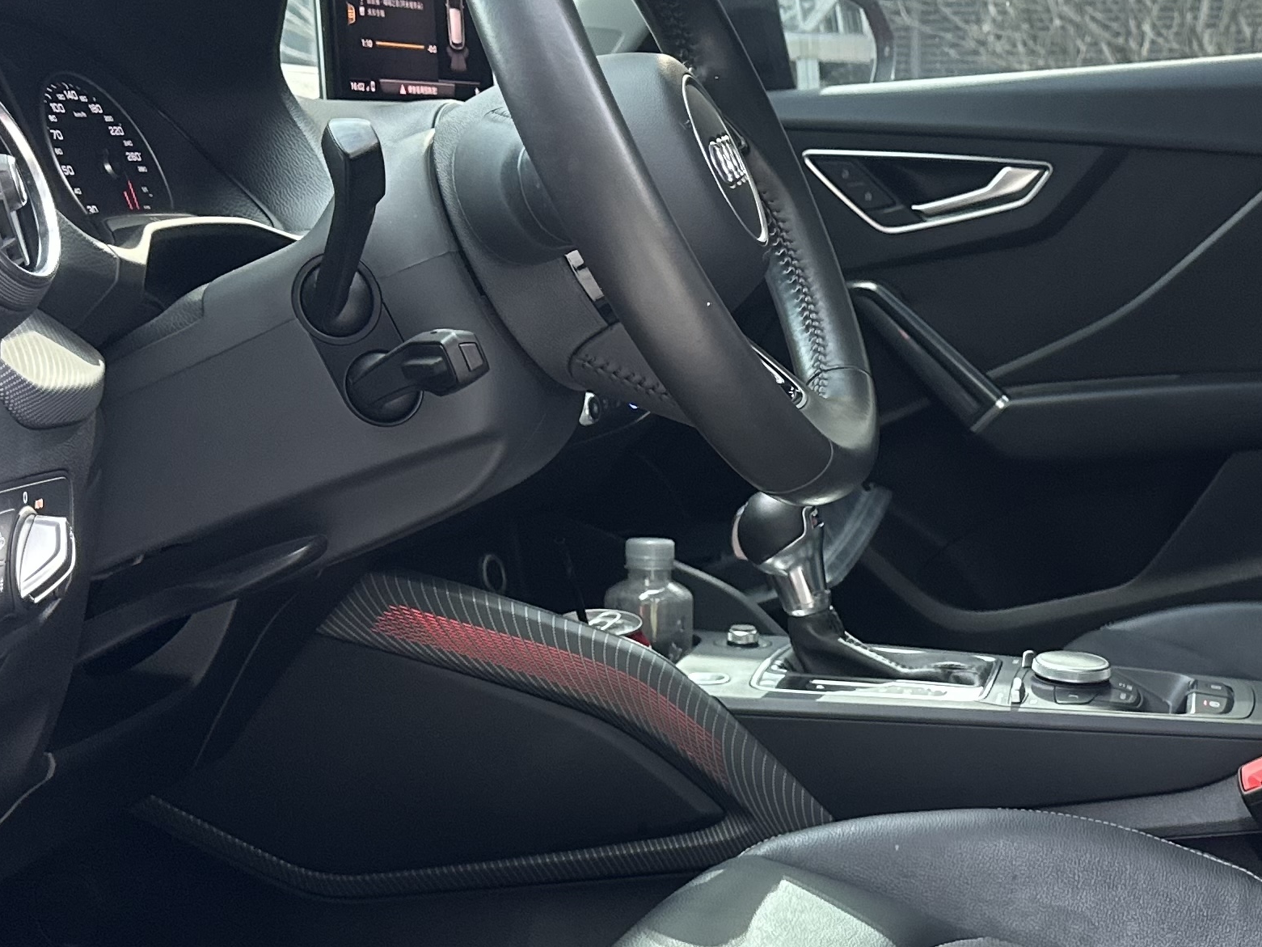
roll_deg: +0.9
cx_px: 973
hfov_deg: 30.6
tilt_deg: -9.2
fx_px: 2261
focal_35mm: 62
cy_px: 569
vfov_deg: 23.6
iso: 250
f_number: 1.78
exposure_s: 1/98
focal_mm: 6.86
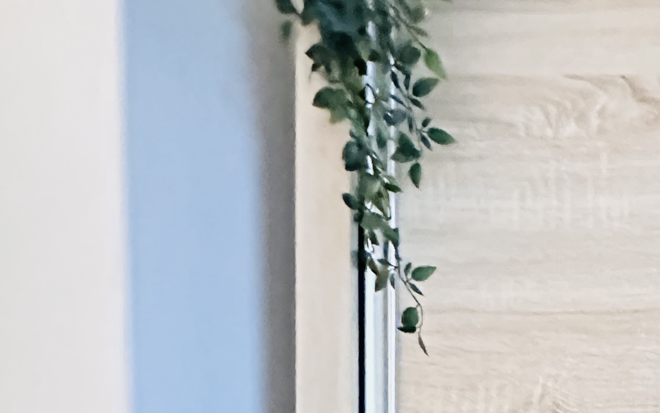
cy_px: 723
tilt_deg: -1.3
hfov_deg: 29.2
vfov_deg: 18.9
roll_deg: +0.1
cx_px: 891
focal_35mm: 54
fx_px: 972
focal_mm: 2.22
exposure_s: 1/25
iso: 1600
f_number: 2.2
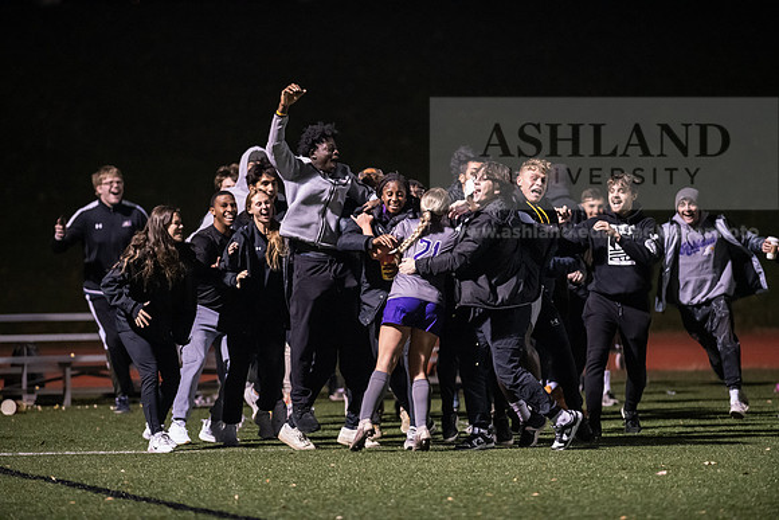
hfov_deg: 6.9
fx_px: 6493
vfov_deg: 4.6
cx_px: 390
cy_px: 260
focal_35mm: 300
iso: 8000
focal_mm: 300
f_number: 2.8
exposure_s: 1/500
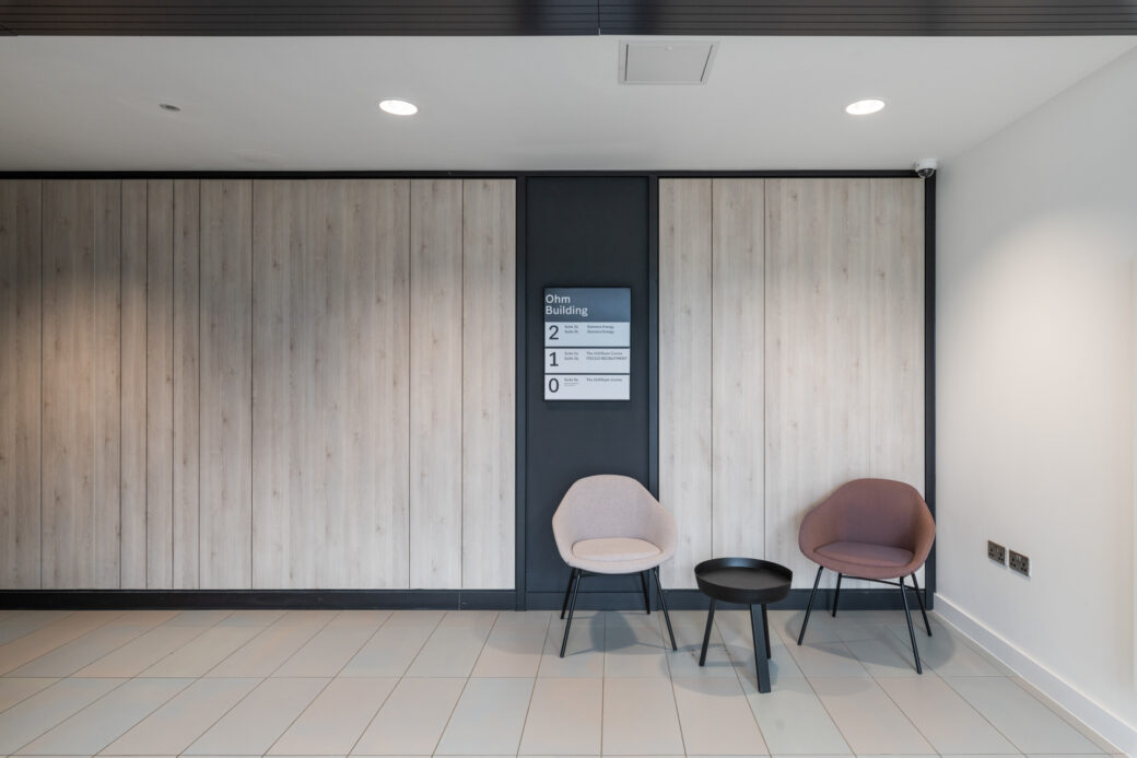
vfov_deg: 61.9
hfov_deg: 84.0
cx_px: 568
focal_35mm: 20
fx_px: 632
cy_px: 379
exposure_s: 1/25
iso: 400
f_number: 8
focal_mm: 20
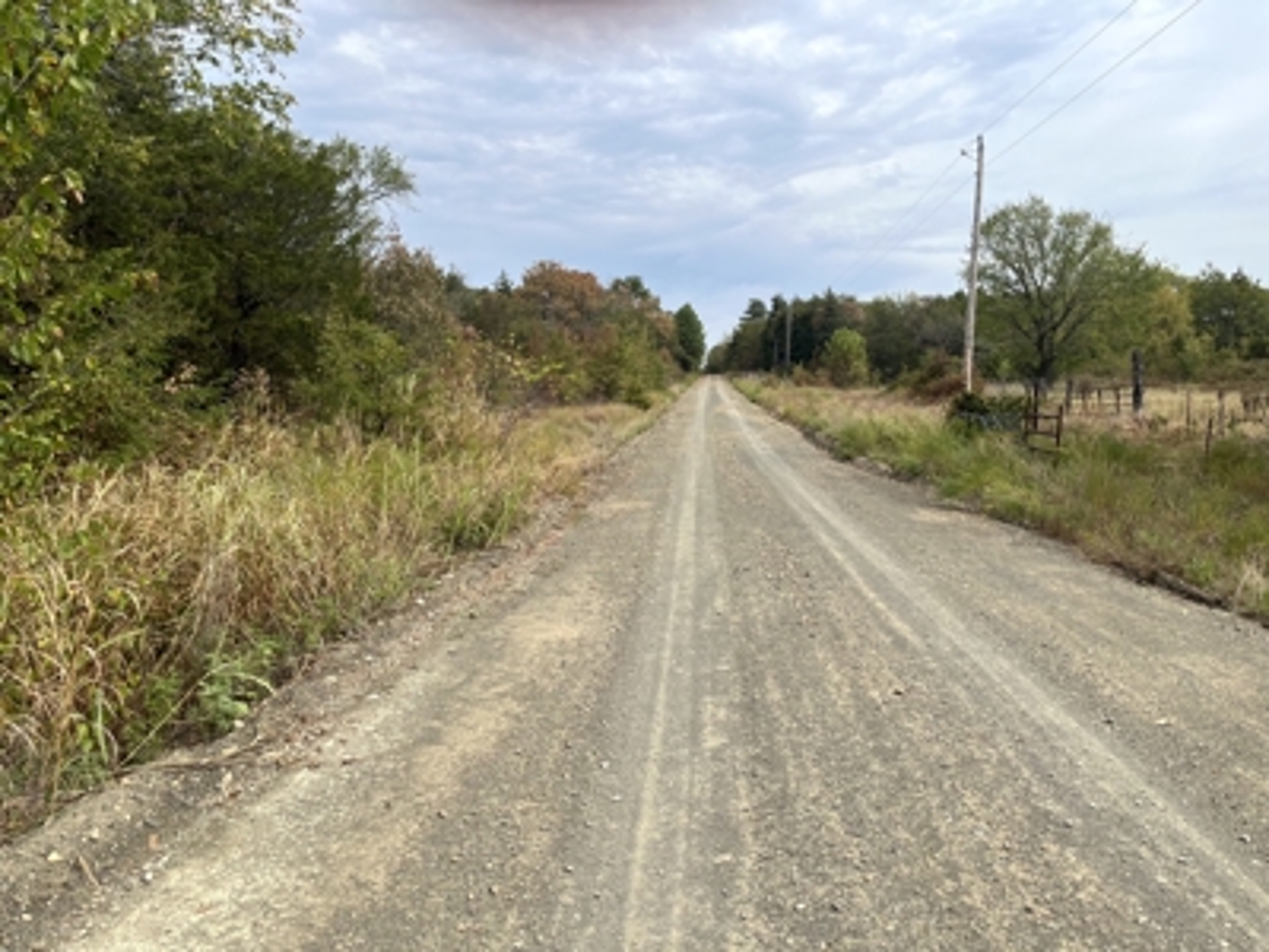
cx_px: 634
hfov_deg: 67.3
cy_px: 476
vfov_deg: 53.1
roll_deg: -0.3
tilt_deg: -4.1
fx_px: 953
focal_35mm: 26
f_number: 1.6
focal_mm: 5.1
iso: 50
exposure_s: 1/2825
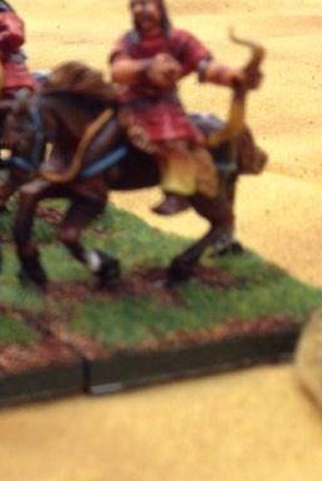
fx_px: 1312
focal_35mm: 98
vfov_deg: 20.6
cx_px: -287
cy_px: 122
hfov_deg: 12.6
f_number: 2.4
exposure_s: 1/20
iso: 80
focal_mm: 4.28
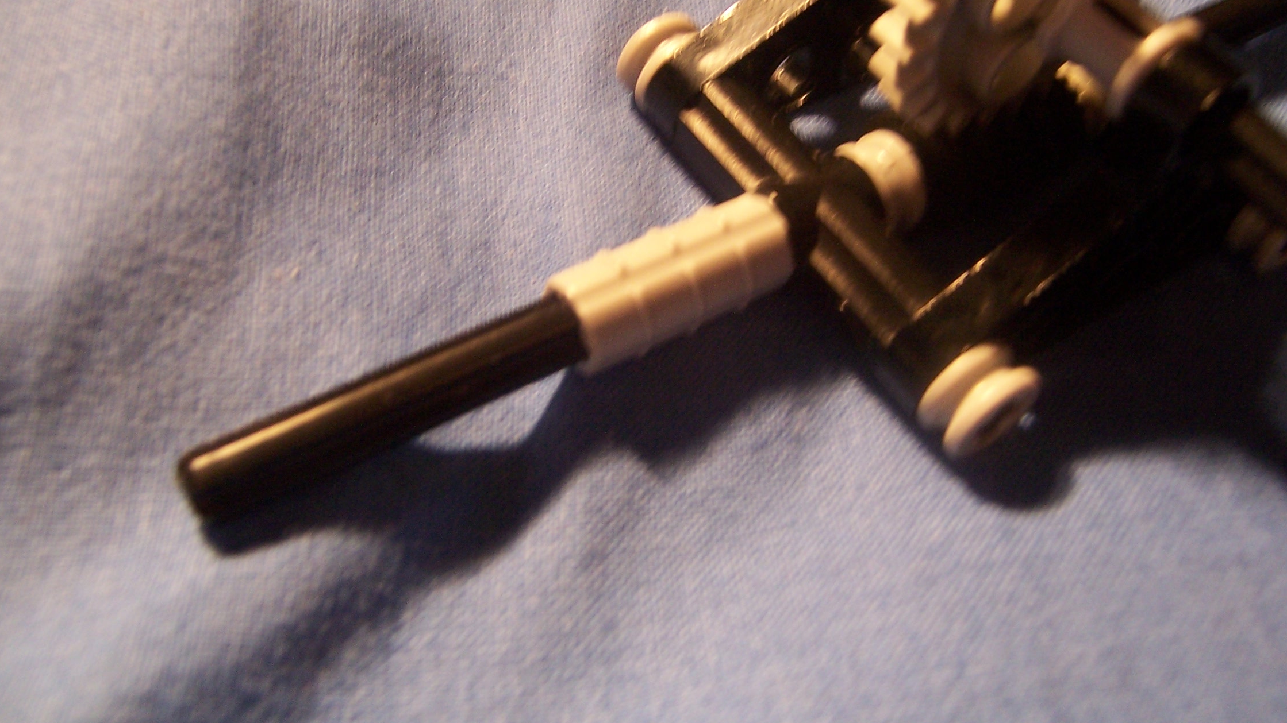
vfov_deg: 31.9
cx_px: 641
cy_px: 281
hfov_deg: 54.0
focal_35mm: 37
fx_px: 1263
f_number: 3.4
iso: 140
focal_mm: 5.5
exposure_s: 1/15
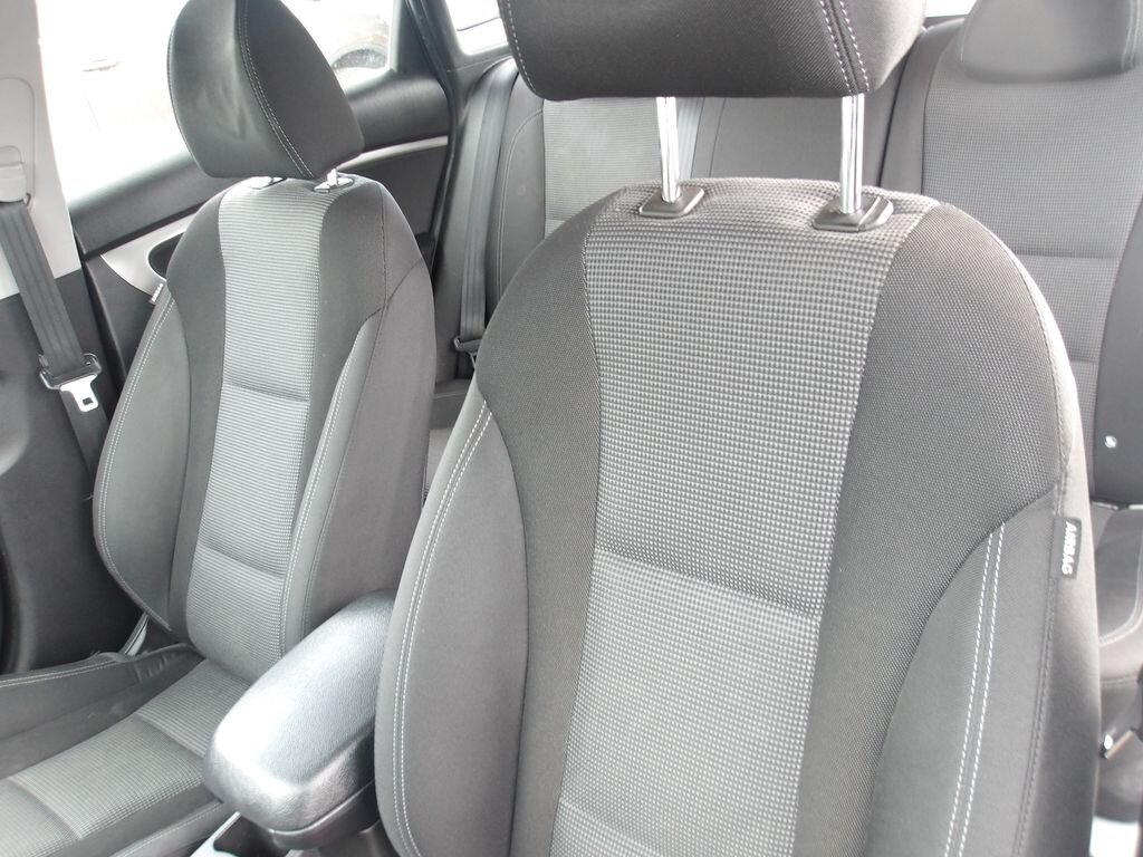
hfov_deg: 65.3
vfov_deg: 51.4
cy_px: 428
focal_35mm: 27
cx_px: 572
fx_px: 892
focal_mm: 4.9
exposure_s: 1/25
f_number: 3
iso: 200
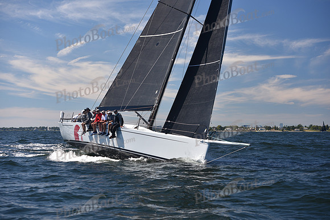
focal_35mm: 70
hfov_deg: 28.8
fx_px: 642
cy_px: 110
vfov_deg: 19.5
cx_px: 165
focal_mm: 70
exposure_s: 1/800
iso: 200
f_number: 4.5
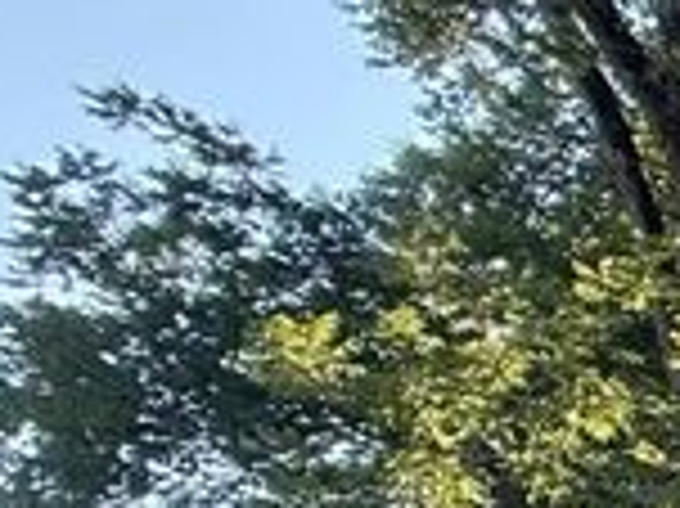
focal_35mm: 95
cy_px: 1097
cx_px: 2274
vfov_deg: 13.0
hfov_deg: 10.1
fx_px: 1865
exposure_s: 1/451
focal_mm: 2.22
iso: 64
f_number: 2.2
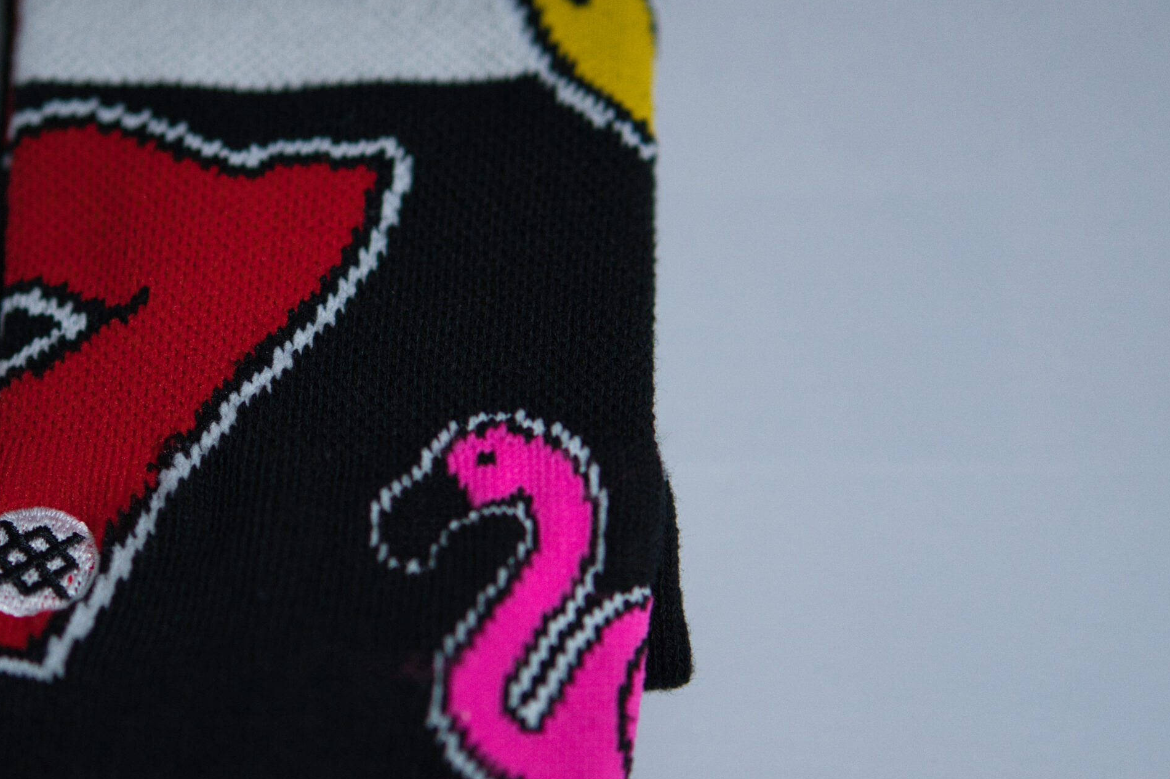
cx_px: 449
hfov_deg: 20.2
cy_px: 369
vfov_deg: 13.5
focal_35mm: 101
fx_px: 3280
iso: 1250
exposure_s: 1/200
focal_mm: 50
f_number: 1.8
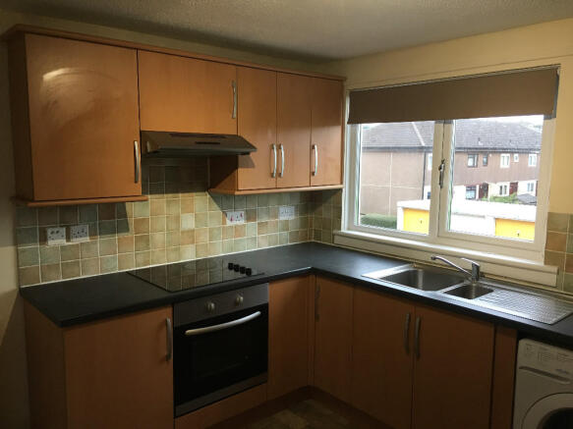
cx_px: 286
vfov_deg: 48.2
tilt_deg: -7.7
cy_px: 214
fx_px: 480
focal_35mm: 29
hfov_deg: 61.7
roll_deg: -1.2
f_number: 2.2
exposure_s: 1/33
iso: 50
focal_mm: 4.15
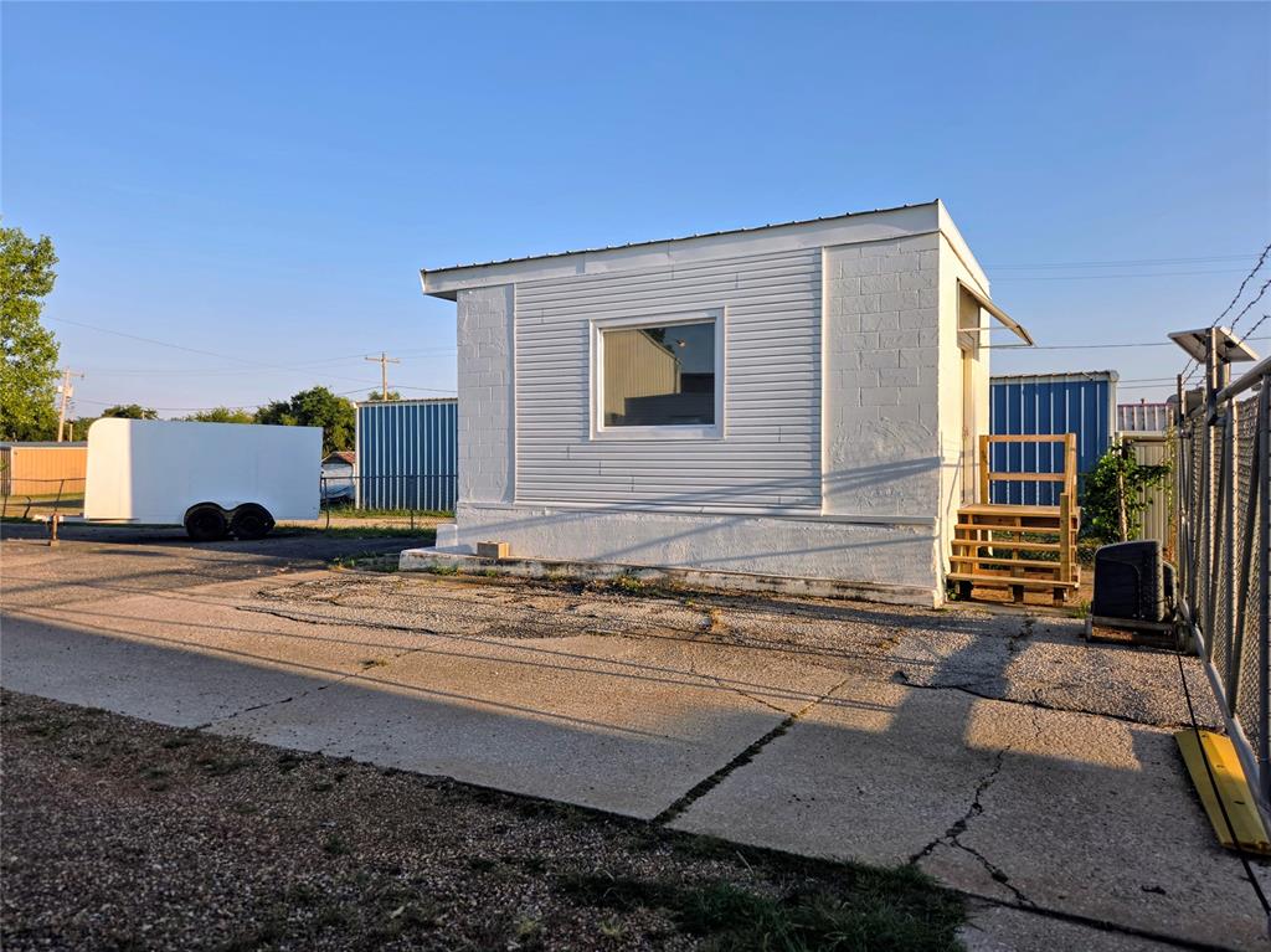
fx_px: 844
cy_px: 476
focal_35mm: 23
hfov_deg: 74.0
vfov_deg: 58.8
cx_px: 636
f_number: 1.8
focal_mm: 5.4
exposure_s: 1/2346
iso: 80
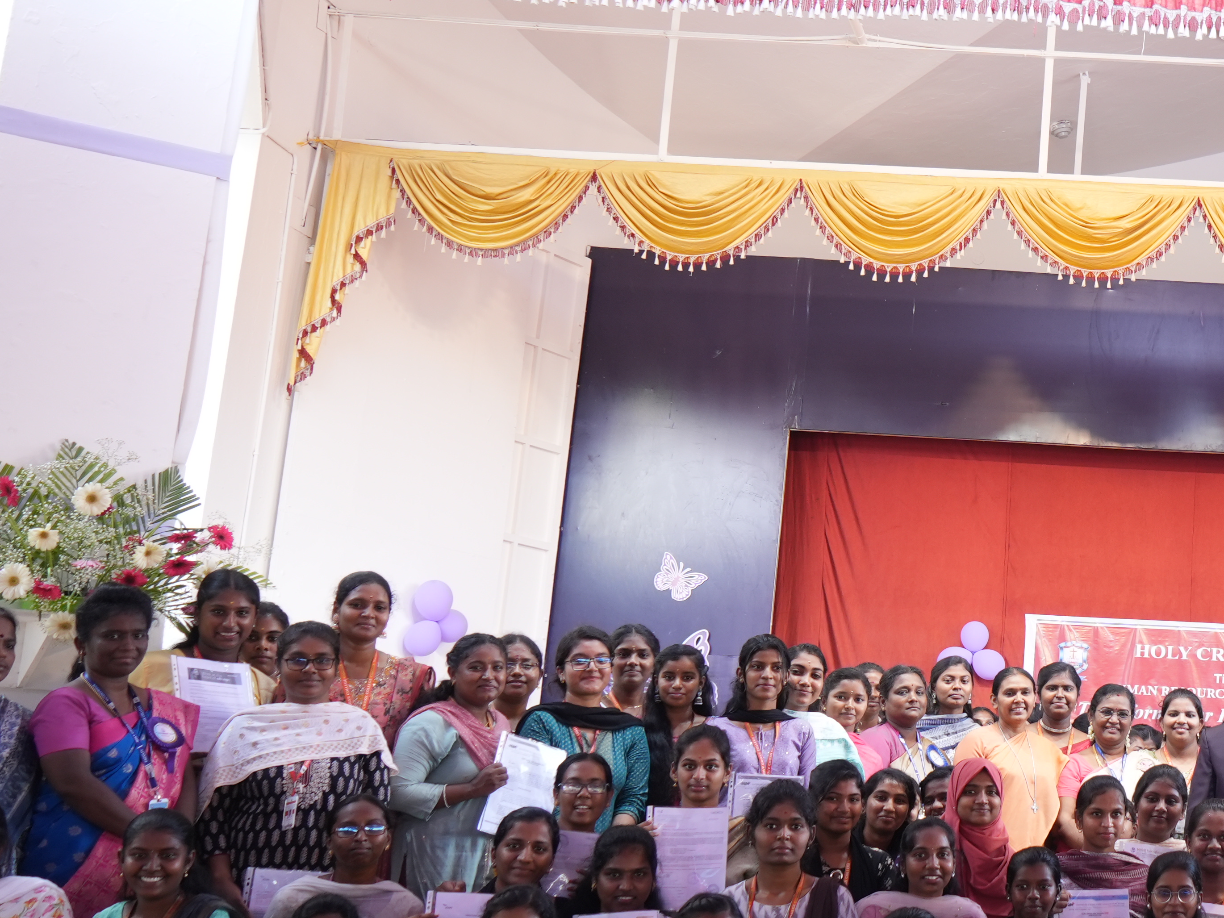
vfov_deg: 24.8
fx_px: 2086
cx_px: 1368
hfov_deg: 29.3
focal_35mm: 59
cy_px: 425
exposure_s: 1/125
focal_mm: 24
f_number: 4
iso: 500
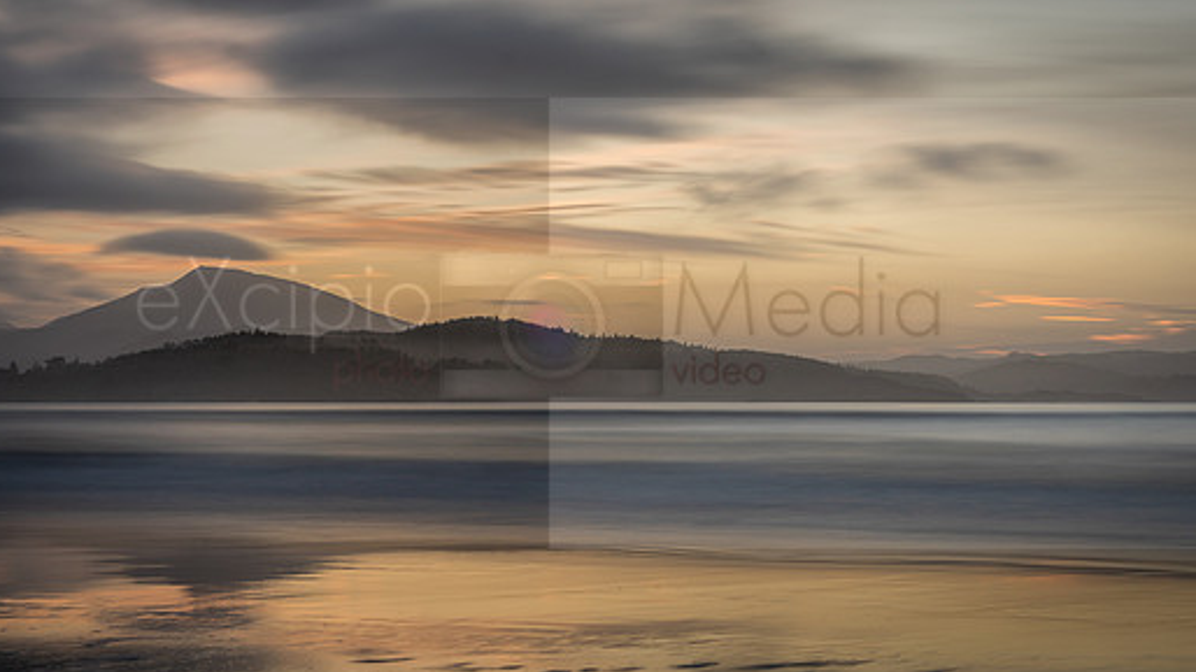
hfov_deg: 25.6
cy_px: 292
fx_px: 2632
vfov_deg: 14.6
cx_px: 552
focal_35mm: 83
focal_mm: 70
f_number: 8
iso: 100
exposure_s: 25
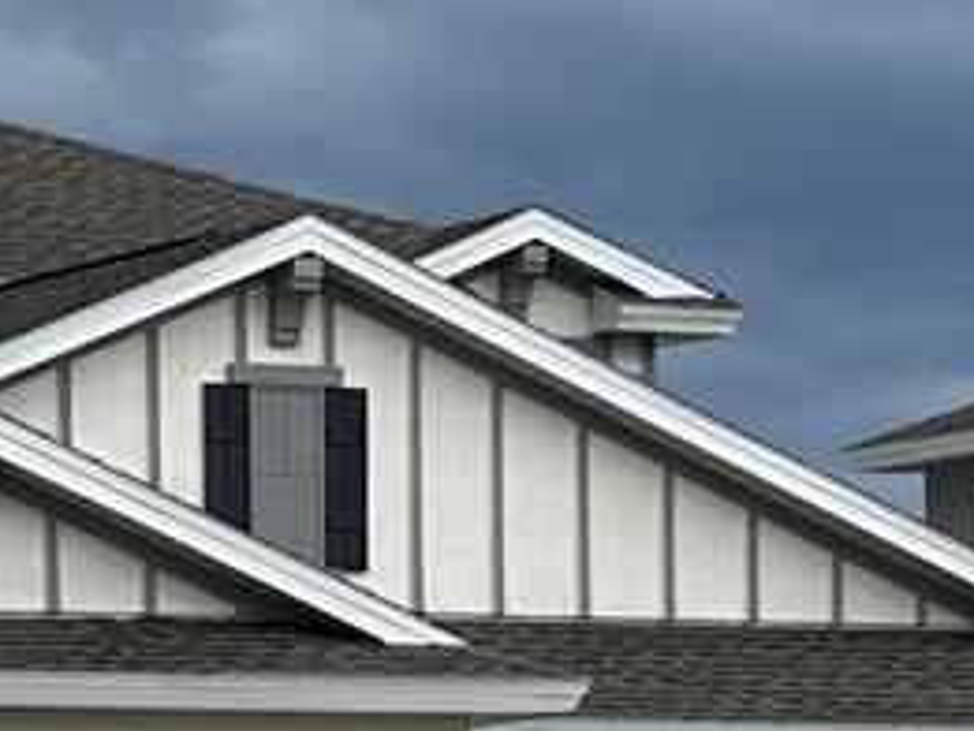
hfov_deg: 6.5
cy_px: 835
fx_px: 8501
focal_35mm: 302
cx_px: -422
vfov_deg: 4.9
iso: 32
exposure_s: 1/382
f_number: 2.8
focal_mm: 9
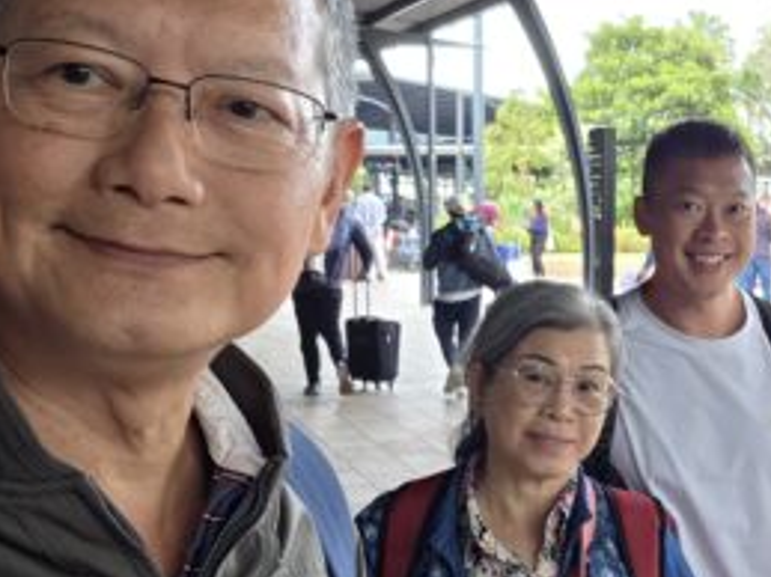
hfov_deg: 31.9
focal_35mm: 58
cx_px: 673
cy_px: 303
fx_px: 1291
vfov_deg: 25.2
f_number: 2.2
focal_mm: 3.3
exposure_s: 1/100
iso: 100
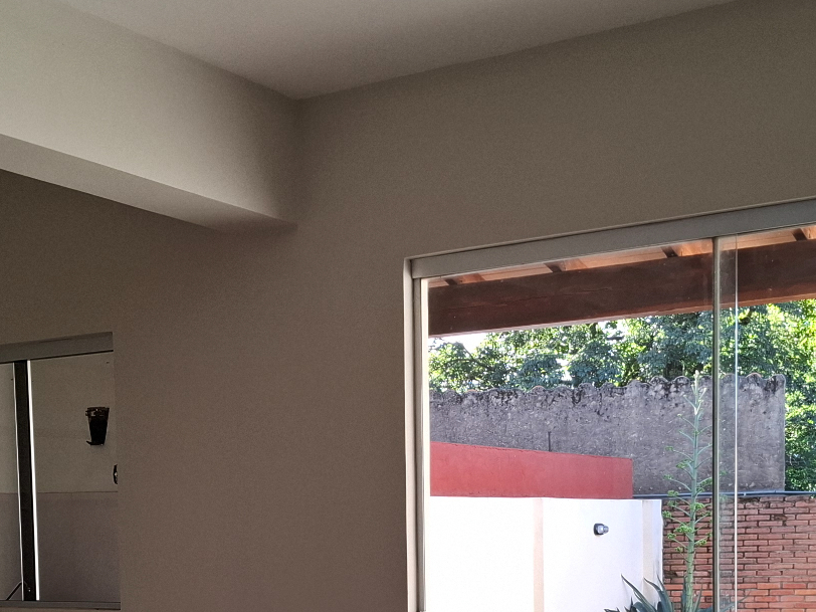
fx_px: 1367
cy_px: 628
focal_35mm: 58
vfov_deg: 24.0
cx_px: 308
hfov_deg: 33.1
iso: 50
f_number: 1.8
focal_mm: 5.54
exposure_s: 1/104
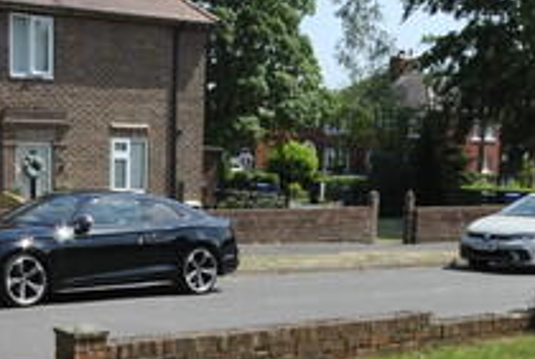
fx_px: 1087
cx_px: 217
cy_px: 388
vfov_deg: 18.1
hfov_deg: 27.6
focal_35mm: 73
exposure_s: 1/250
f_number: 8
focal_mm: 10
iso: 100
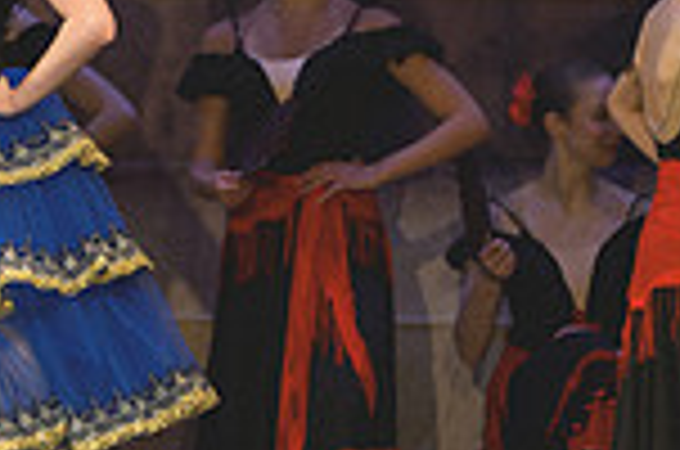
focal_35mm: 866
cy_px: 27
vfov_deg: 1.6
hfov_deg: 2.4
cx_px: -239
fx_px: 16323
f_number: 2.8
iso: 2000
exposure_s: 1/800
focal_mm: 150
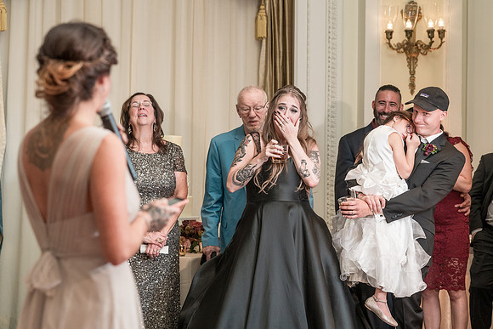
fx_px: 1261
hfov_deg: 22.1
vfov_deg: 14.9
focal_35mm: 92
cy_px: 174
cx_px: 233
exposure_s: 1/200
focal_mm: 86
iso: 2000
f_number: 4
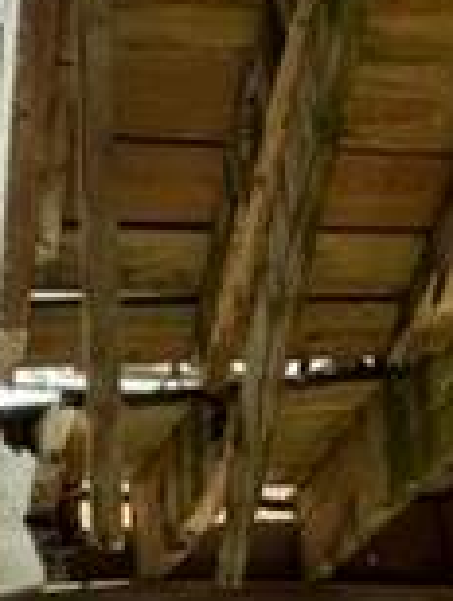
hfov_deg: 15.9
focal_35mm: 93
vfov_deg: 20.7
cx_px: 285
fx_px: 1618
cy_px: 503
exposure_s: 1/620
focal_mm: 2.22
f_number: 2.2
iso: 40
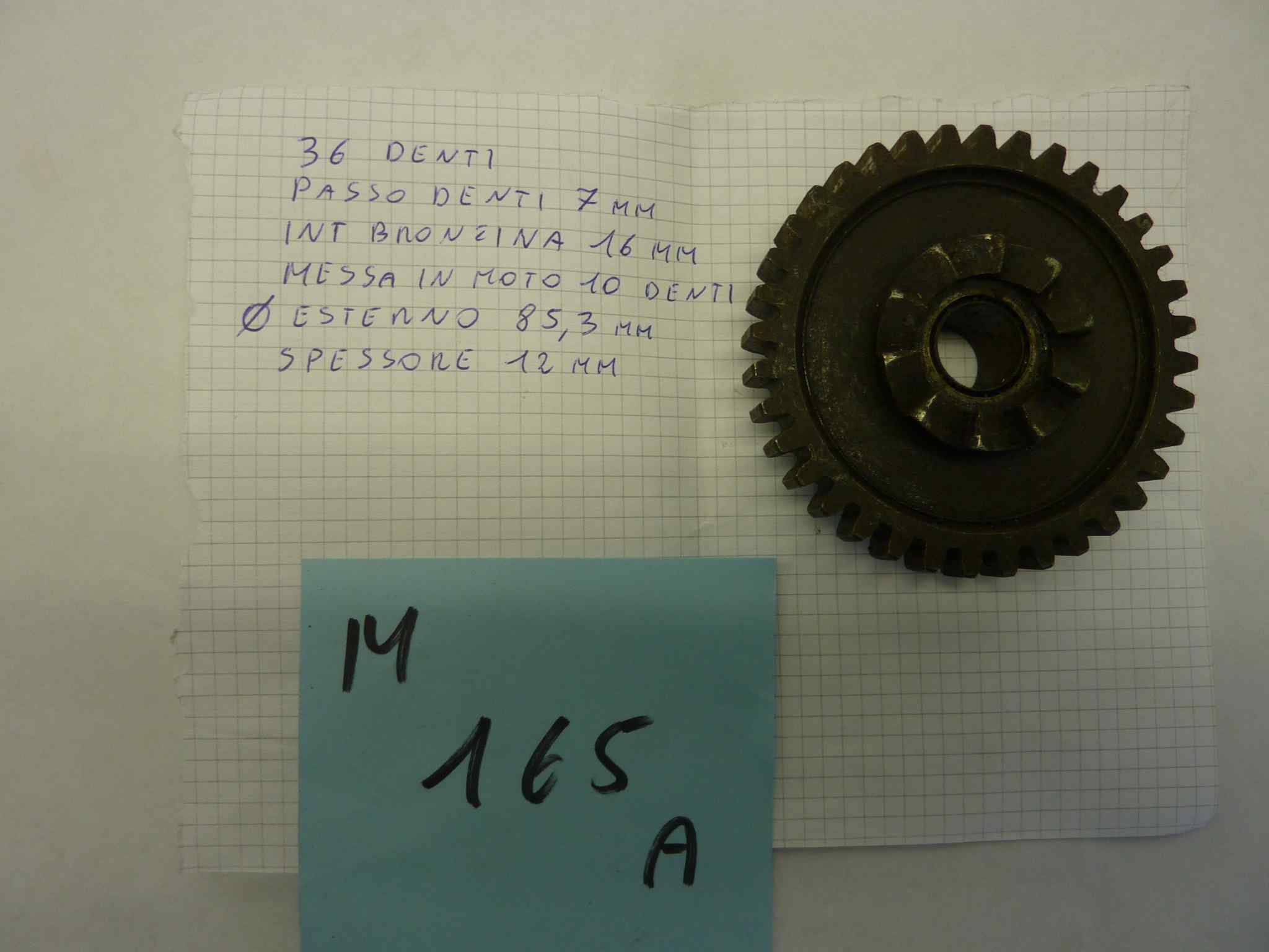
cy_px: 476
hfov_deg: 69.4
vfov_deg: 54.9
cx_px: 634
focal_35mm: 25
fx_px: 916
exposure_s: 1/50
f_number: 3.3
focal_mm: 4.1
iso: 80
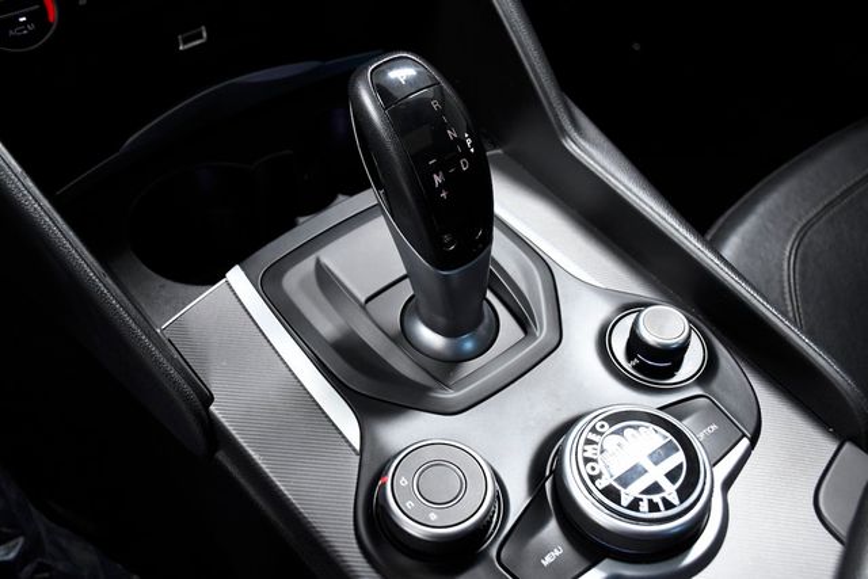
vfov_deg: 34.2
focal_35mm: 39
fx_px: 940
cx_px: 434
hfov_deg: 49.5
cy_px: 290
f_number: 5
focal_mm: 26
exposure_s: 1/100
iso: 2500
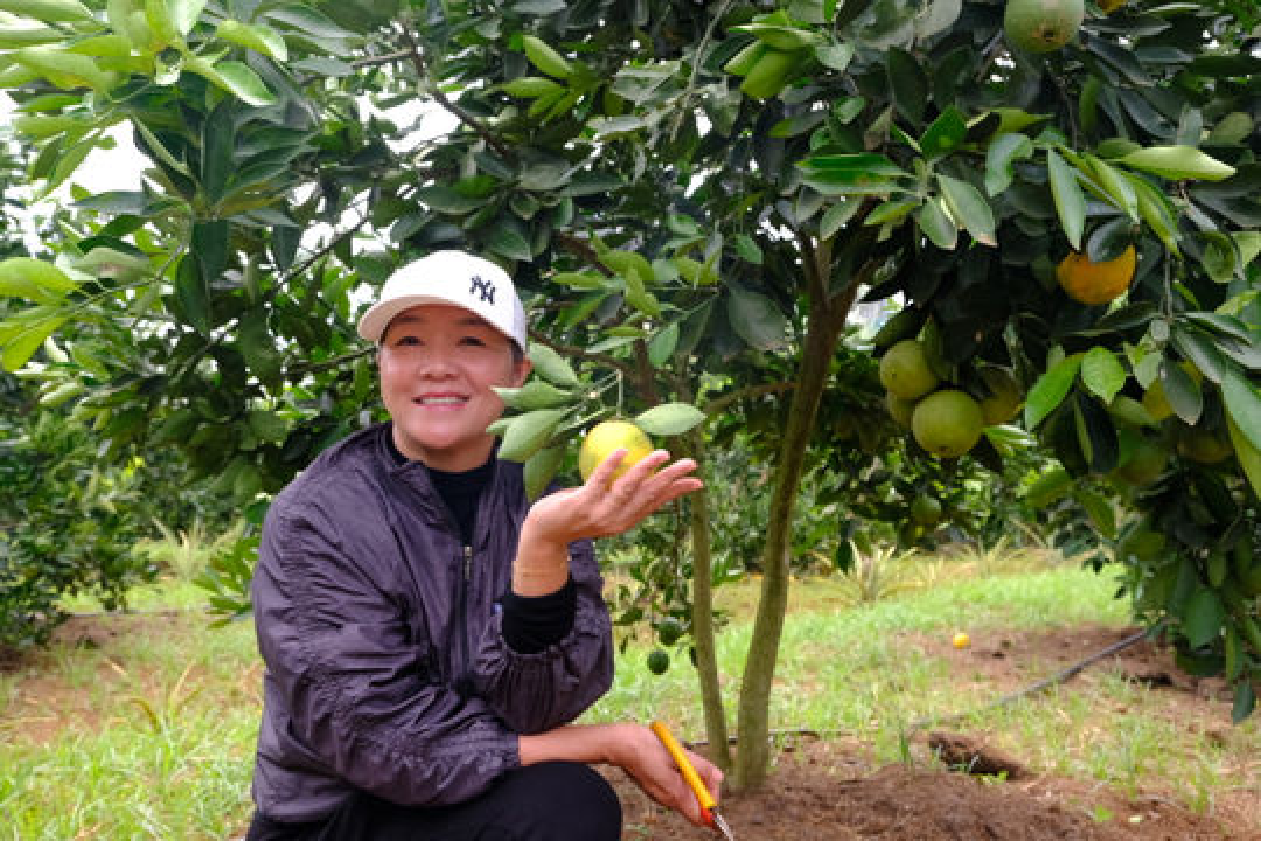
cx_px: 630
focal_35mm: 30
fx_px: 1051
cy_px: 420
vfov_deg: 43.6
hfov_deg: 61.9
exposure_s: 1/1000
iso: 1600
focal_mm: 20.2
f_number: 5.6
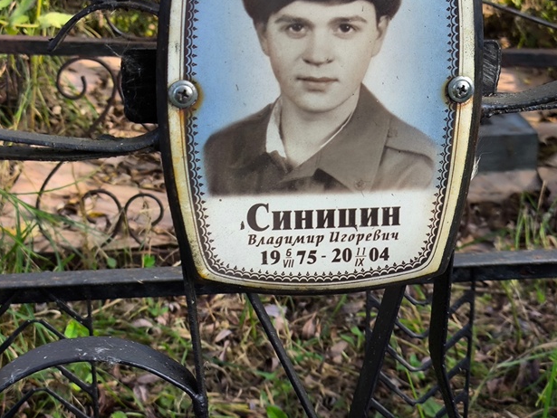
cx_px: 267
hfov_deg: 29.8
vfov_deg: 22.6
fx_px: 1047
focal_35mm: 65
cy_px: 176
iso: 50
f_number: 1.7
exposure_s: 1/377
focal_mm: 4.71
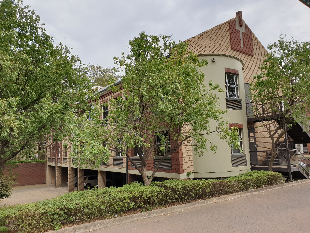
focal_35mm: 26
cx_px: 155
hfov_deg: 67.3
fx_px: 233
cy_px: 116
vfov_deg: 53.1
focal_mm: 4.3
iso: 50
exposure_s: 1/1205
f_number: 2.4
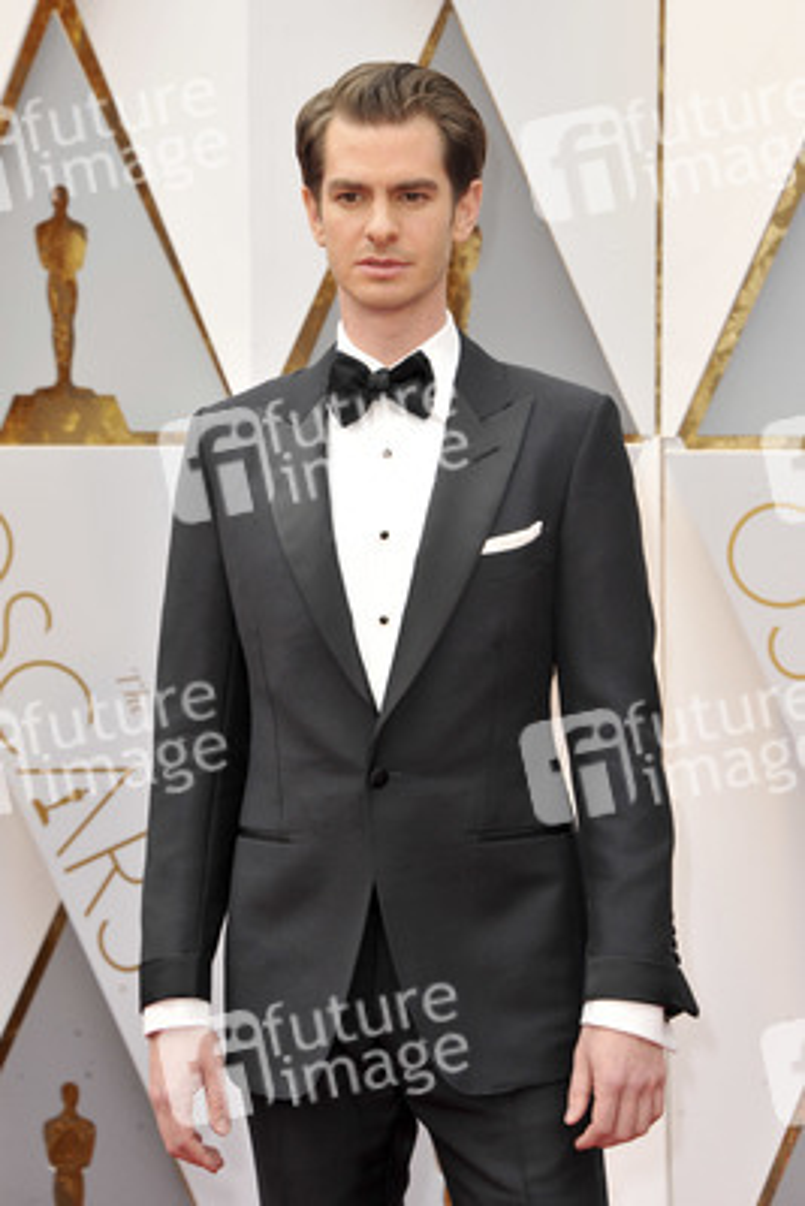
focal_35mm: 135
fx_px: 4524
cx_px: 402
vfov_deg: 15.2
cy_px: 603
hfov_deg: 10.2
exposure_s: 1/250
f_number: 8
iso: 1000
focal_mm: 135
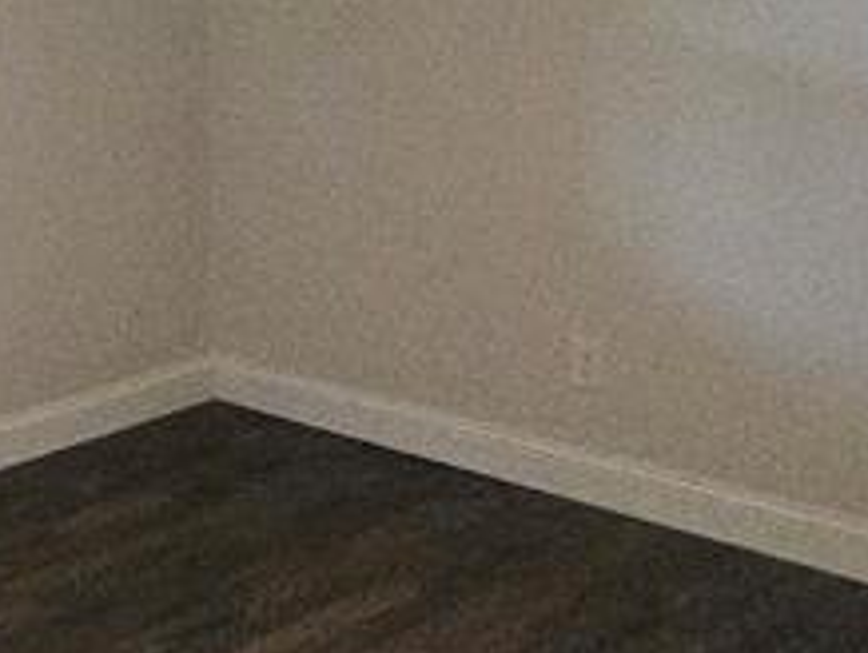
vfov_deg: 23.7
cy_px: 119
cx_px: -179
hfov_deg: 27.7
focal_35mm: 61
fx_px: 1531
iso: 800
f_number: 2.2
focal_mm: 1.7
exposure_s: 1/60
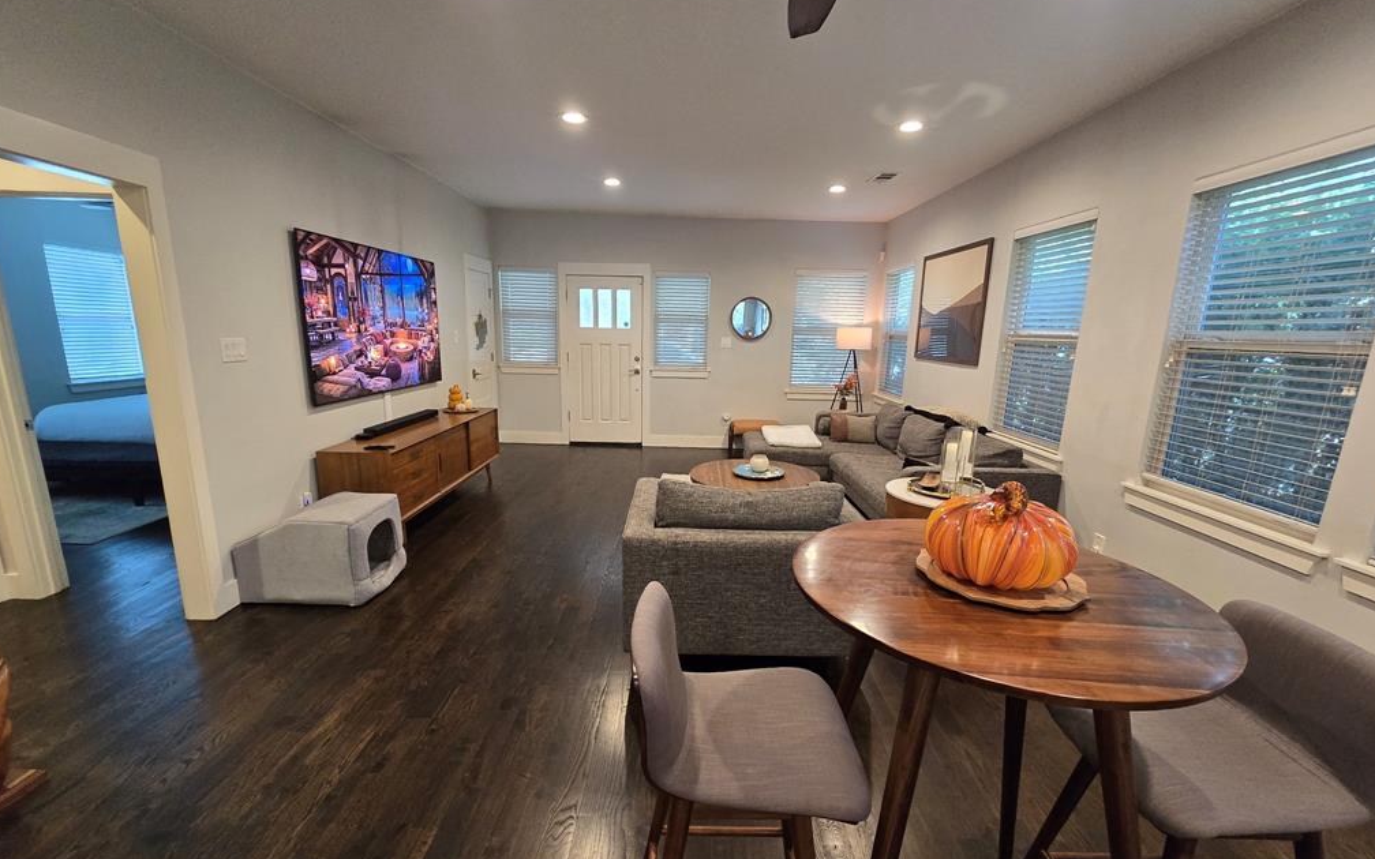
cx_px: 689
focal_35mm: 14
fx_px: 525
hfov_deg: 105.3
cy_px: 459
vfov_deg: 78.5
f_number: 2.2
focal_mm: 2.2
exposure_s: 1/60
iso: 500
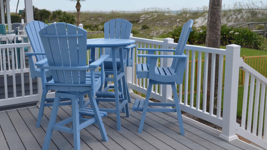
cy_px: 61
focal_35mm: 44
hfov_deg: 46.8
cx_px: 126
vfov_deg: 27.3
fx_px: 309
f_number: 11
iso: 640
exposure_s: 1/500
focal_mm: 25
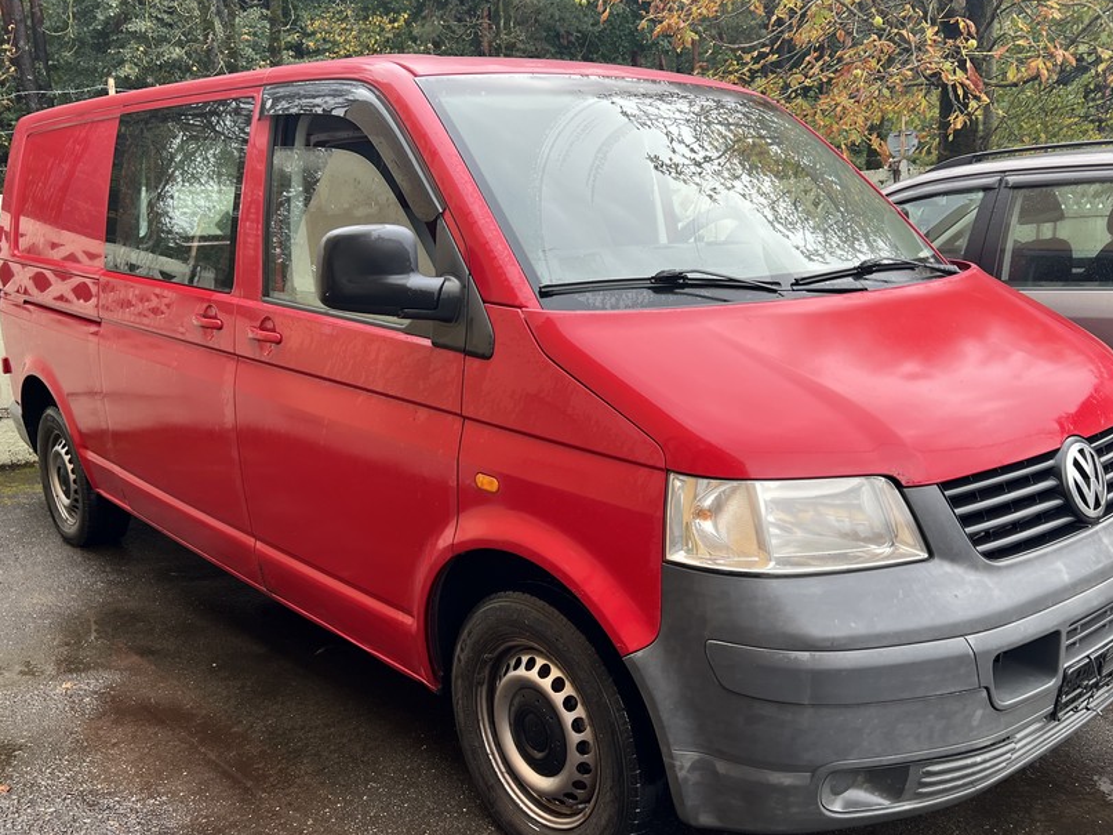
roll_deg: +0.9
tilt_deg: -12.8
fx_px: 1061
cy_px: 465
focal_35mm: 33
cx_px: 594
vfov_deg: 42.9
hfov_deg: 55.3
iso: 40
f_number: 1.5
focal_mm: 5.7
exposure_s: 1/264
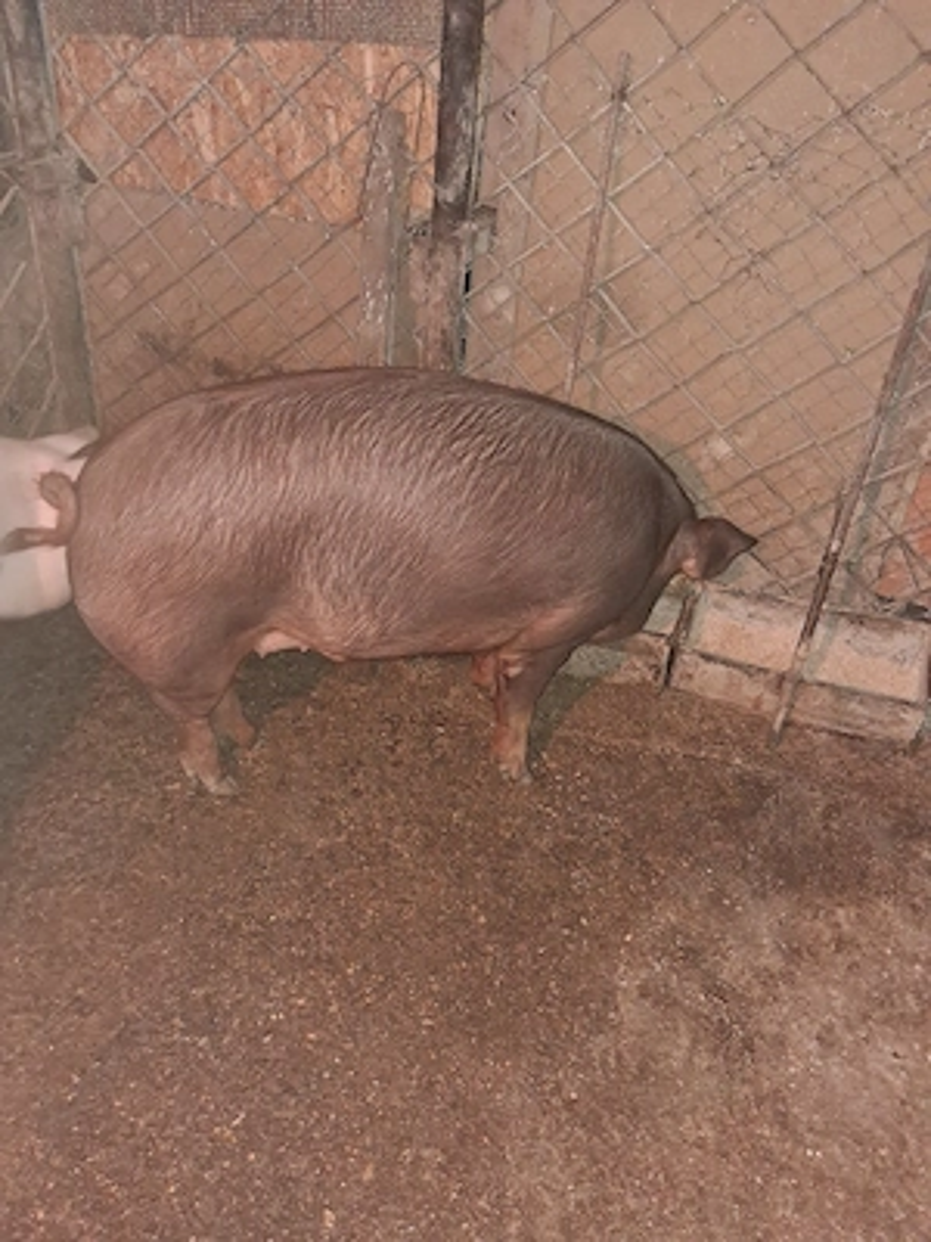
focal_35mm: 27
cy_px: 621
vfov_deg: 65.3
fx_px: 968
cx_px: 466
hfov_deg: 51.4
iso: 20
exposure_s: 1/10
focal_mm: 4
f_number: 1.8
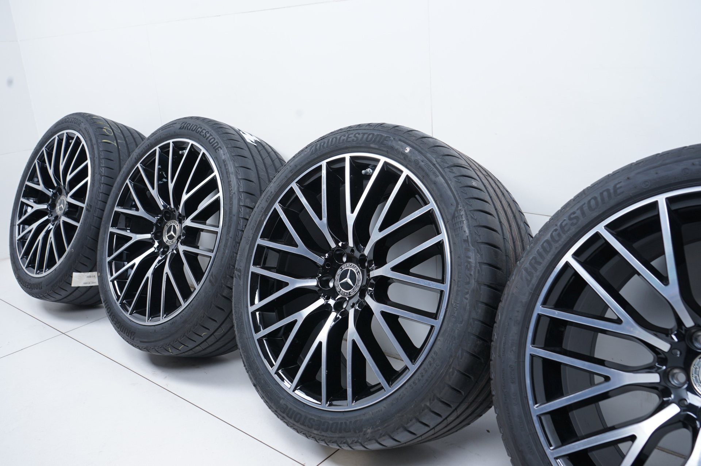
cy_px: 233
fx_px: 603
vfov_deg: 42.3
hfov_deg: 60.3
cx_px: 350
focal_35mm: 31
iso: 250
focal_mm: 31
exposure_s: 1/125
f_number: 7.1
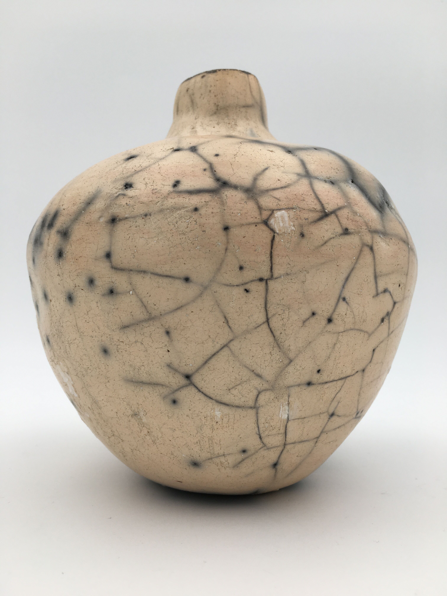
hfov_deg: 48.2
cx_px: 224
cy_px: 298
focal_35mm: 29
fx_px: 499
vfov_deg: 61.7
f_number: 2.2
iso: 25
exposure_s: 1/135
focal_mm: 4.15
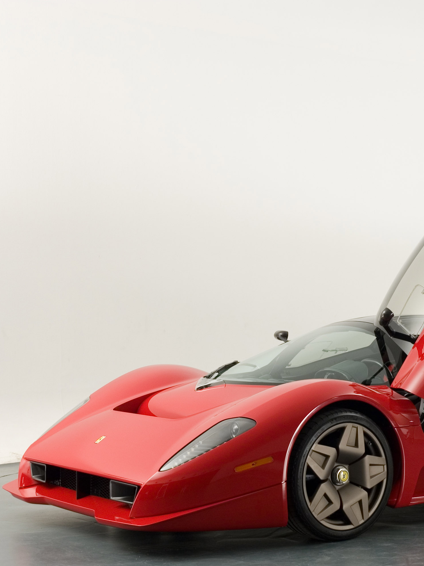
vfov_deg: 23.6
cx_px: 372
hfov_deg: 17.5
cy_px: 285
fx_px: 1356
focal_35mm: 83
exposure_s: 1/10
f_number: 8
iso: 200
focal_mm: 38
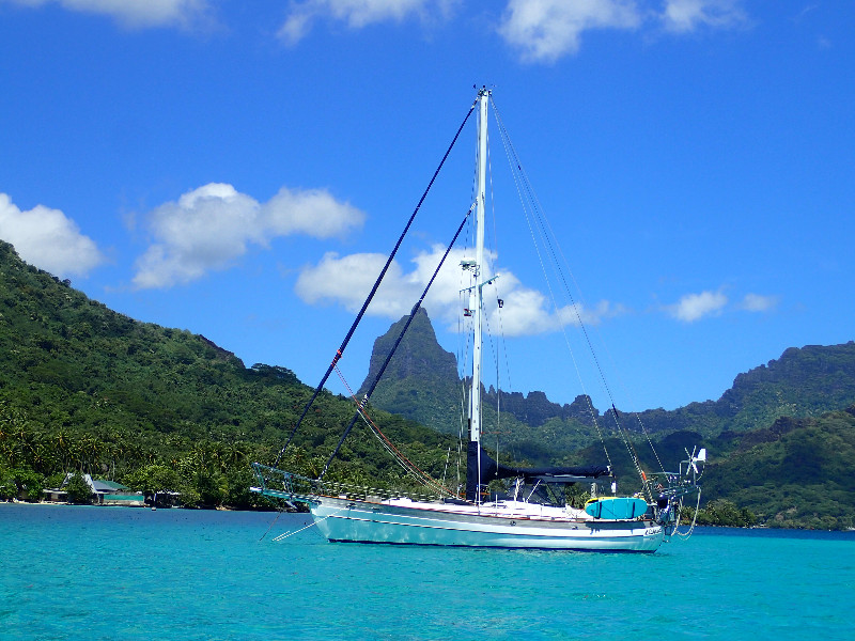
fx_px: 1408
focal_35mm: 57
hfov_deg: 33.8
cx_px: 428
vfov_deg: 25.7
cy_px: 320
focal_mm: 10.29
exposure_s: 1/640
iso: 100
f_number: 5
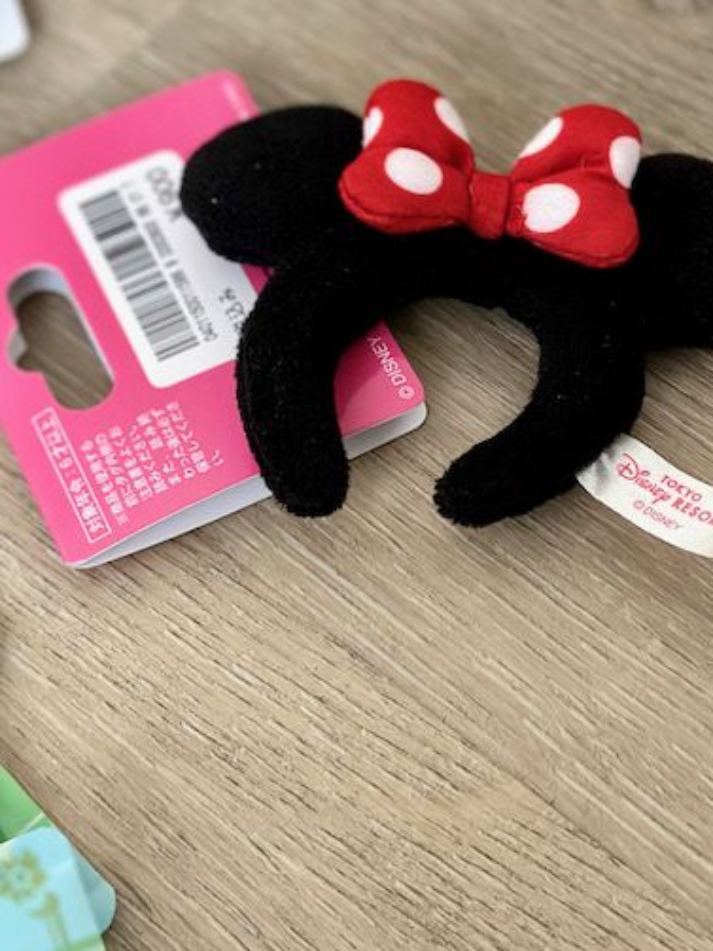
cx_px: 429
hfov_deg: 21.0
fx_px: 1923
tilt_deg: -58.5
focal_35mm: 70
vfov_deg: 27.8
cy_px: 418
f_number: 1.78
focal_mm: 6.86
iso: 640
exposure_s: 1/30
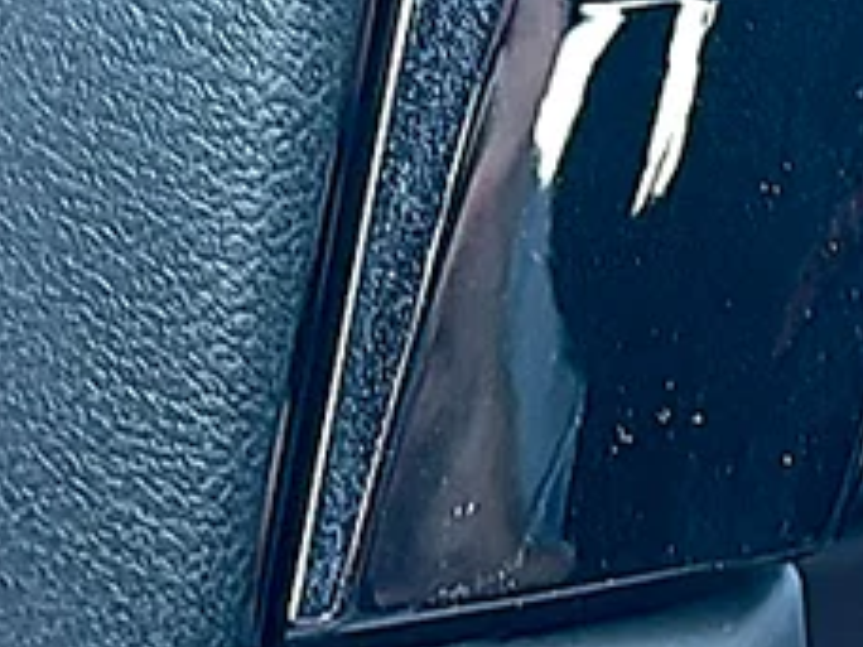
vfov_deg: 10.4
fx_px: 3440
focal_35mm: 138
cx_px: 882
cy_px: -282
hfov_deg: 14.1
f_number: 1.78
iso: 64
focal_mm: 6.86
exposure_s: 1/60
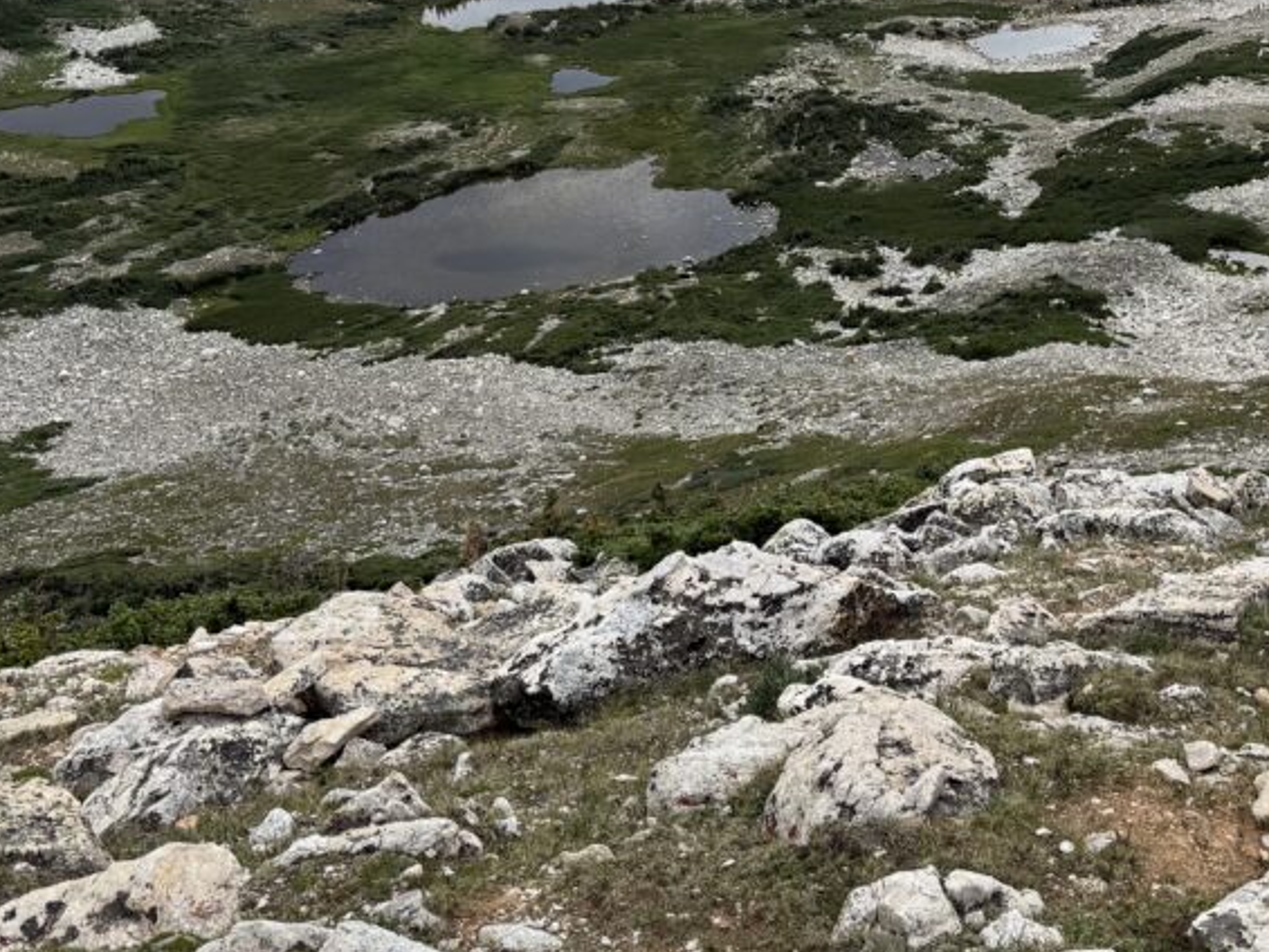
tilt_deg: -14.3
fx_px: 1870
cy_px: 115
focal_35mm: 51
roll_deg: +0.0
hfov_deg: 36.5
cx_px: 973
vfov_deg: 27.6
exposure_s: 1/4167
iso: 80
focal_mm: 6.76
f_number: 1.78
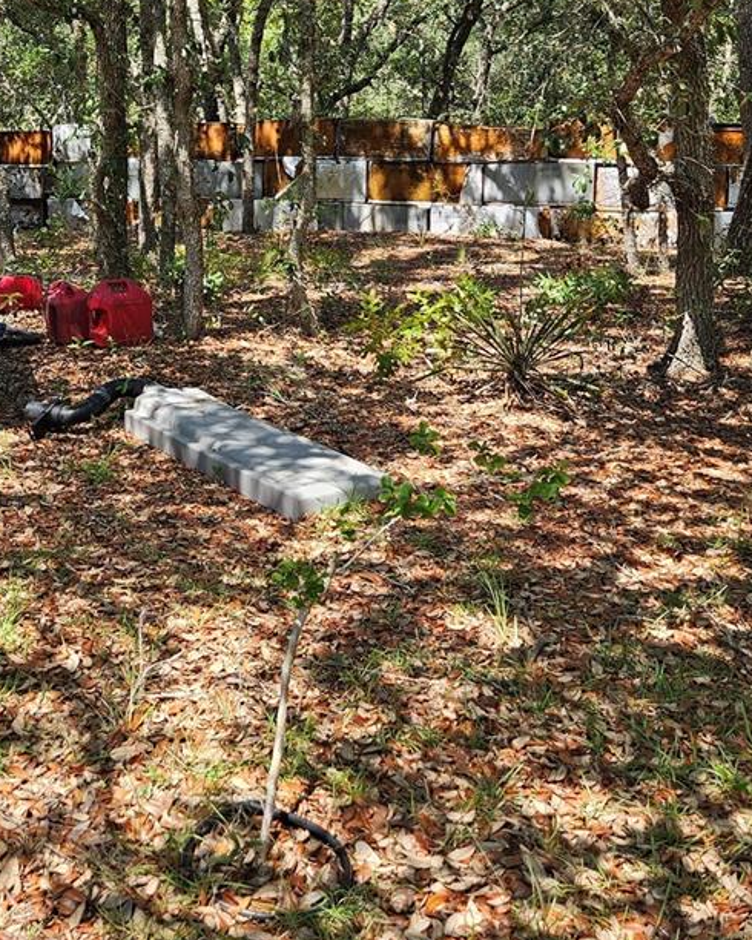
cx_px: 203
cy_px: 286
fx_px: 1223
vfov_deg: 41.3
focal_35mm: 44
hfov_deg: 33.6
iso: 25
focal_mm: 5.4
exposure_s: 1/349
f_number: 1.8
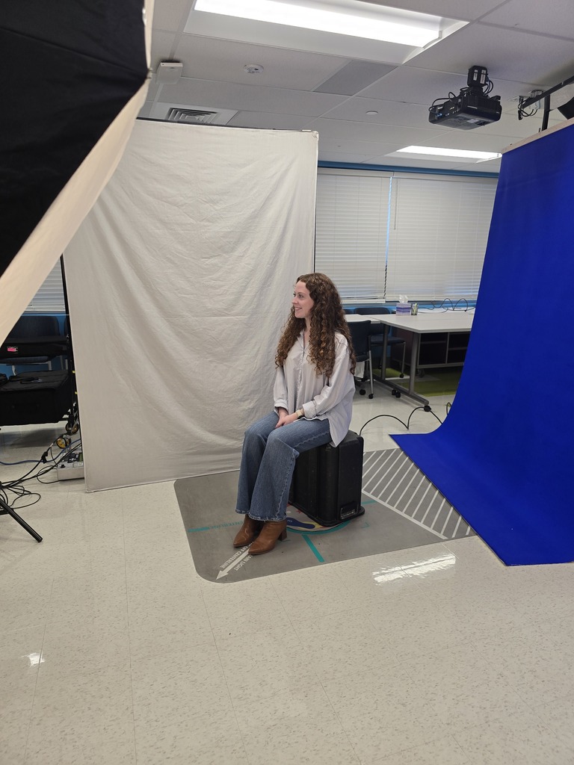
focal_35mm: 23
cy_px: 382
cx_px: 287
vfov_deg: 73.9
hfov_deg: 58.9
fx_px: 509
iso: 80
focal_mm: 6.3
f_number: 1.7
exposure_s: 1/120
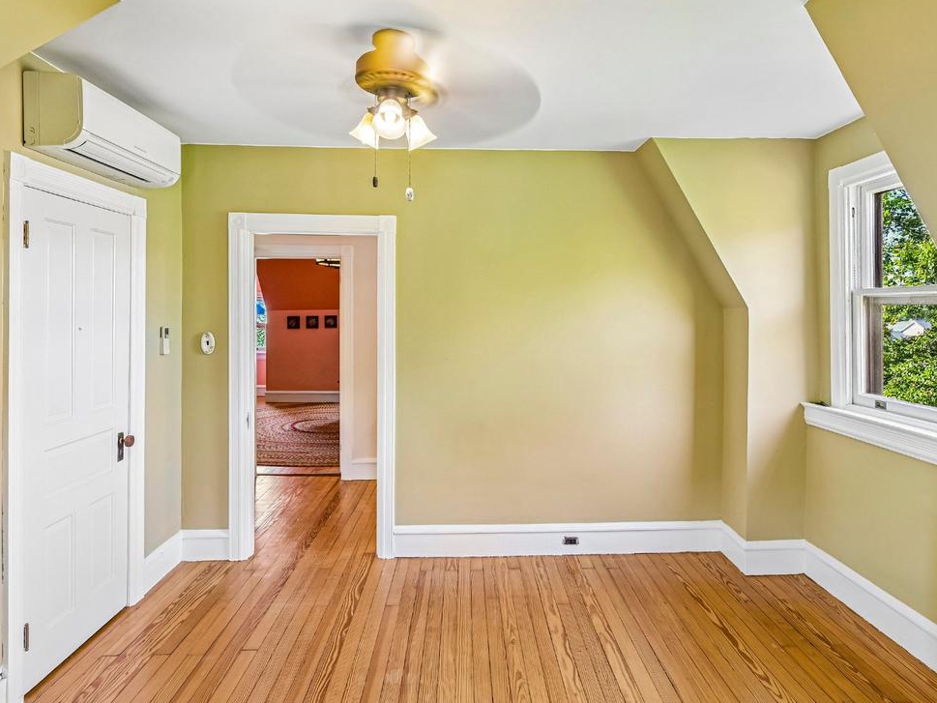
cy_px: 300
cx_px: 505
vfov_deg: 65.6
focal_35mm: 20
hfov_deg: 81.6
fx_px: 541
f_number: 8
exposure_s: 1/6
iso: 400
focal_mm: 14
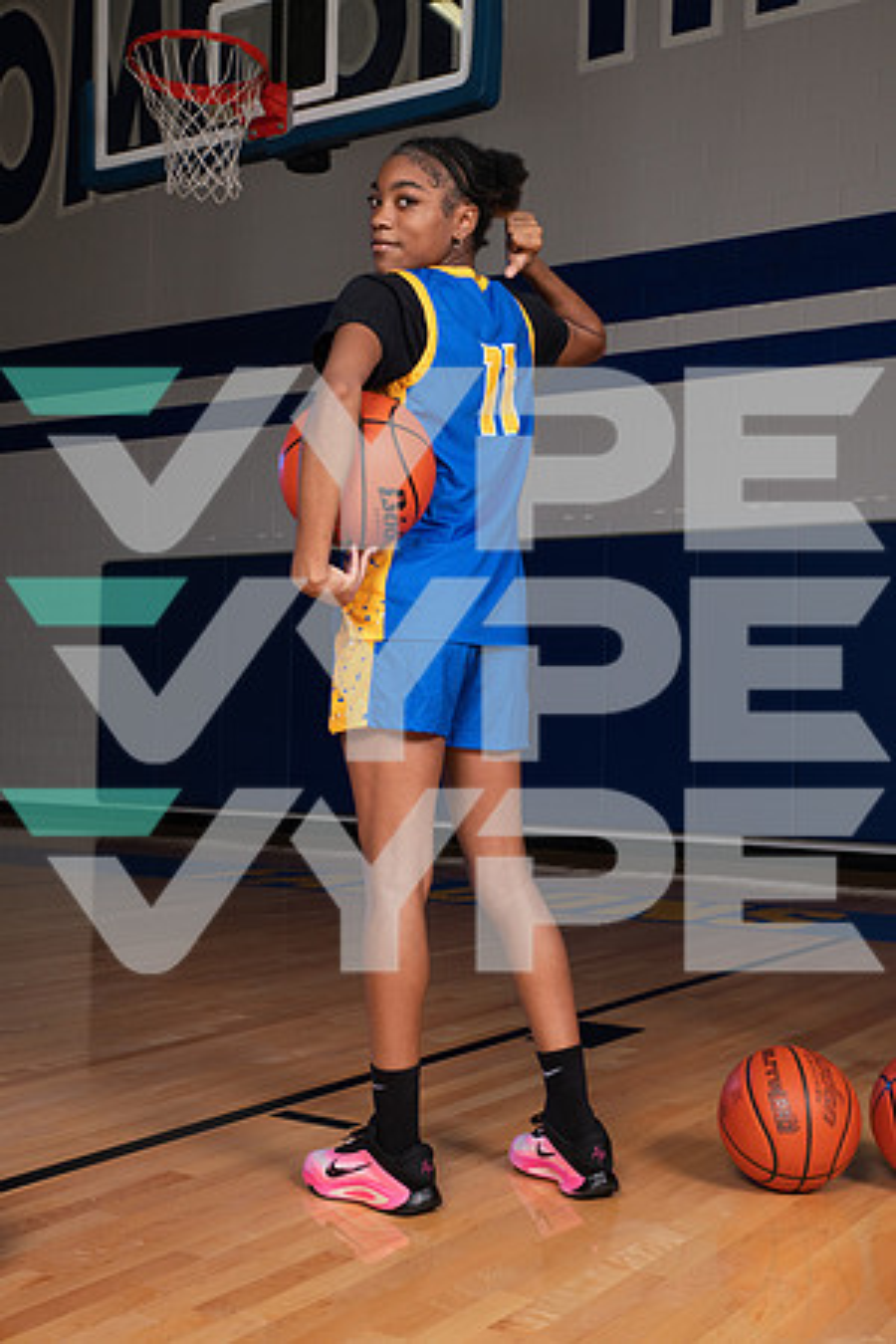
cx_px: 448
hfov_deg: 30.5
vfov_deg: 44.5
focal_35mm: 44
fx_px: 1643
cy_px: 672
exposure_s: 1/320
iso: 500
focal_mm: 44
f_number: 7.1
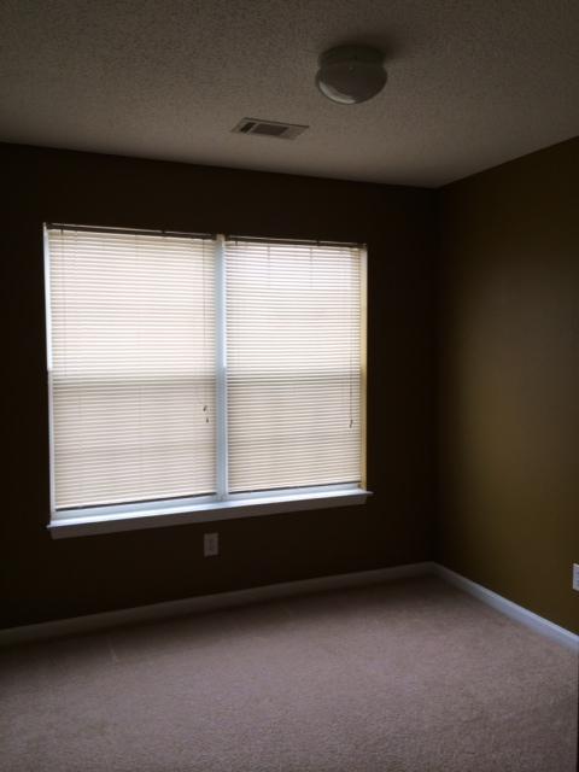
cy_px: 386
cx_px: 290
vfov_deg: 60.0
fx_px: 669
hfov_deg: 46.8
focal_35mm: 30
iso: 64
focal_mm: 4.12
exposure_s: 1/120
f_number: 2.2
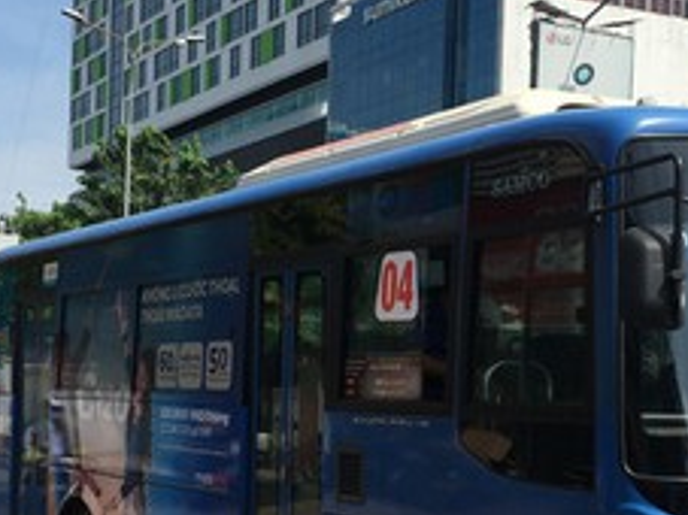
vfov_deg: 21.1
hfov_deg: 28.1
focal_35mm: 69
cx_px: 291
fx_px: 1371
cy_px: 389
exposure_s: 1/1672
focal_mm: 4.15
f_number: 2.2
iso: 25
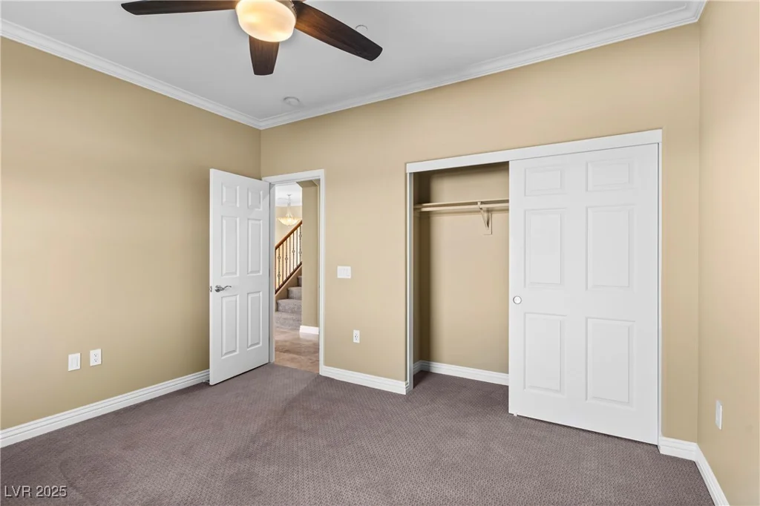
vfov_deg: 70.4
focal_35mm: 17
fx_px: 359
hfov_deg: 93.3
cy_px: 253
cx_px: 380
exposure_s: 1/50
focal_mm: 17
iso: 400
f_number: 8
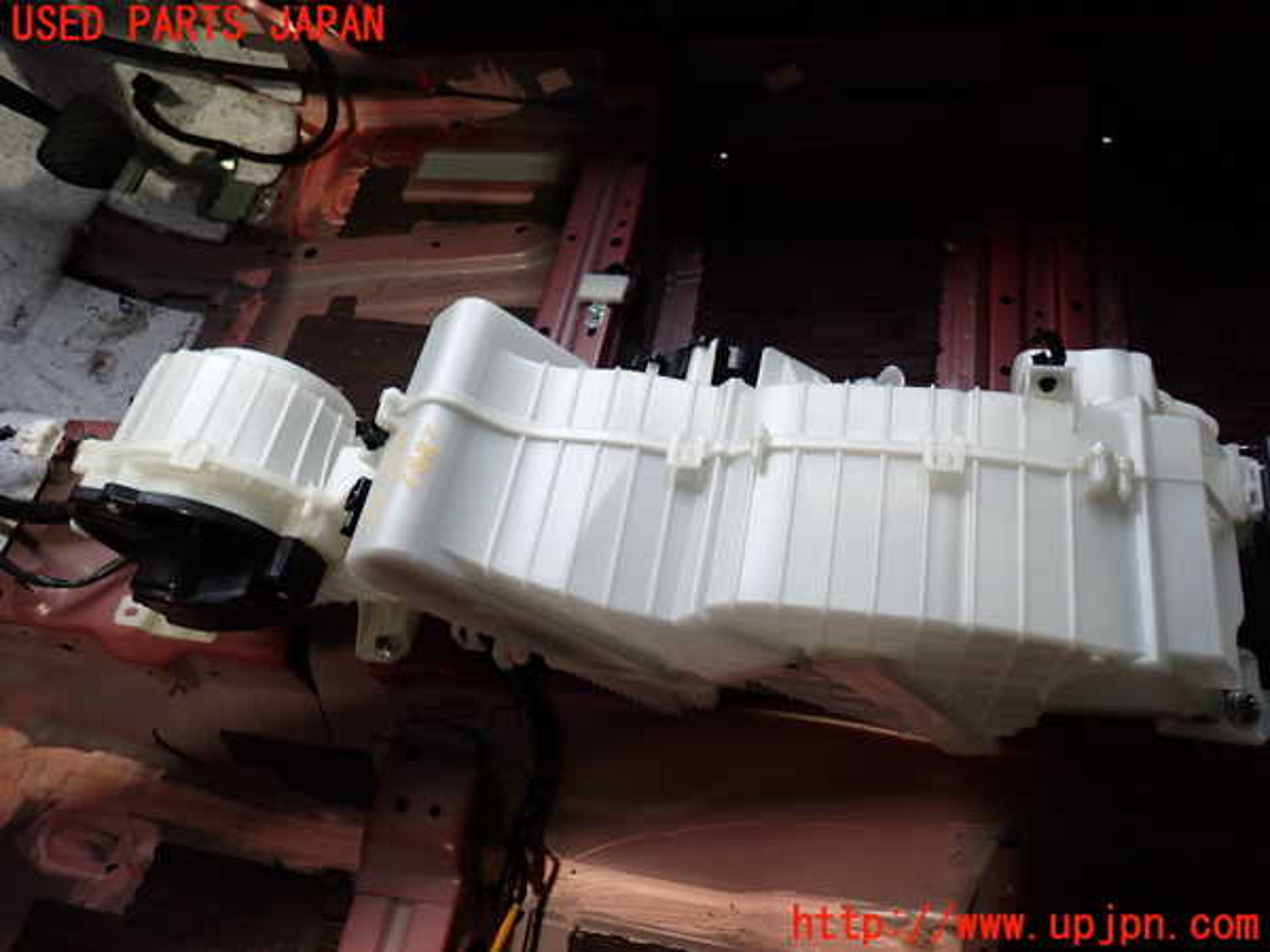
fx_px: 917
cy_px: 476
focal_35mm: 25
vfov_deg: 54.9
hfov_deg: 69.4
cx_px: 635
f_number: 2
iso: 200
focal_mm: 4.5
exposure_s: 1/50
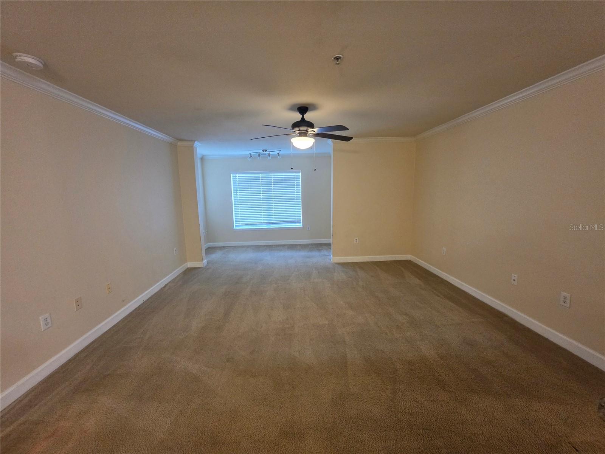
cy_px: 227
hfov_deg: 106.2
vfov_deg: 89.9
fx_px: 227
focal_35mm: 13
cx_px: 302
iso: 400
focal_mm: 2.2
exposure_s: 1/60
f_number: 1.9
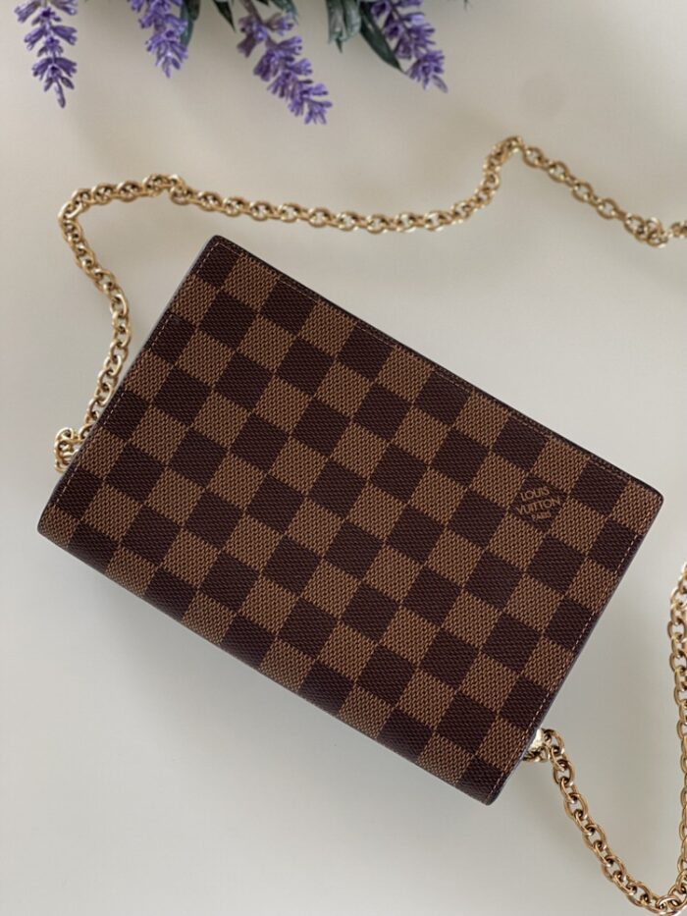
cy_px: 458
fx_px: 1693
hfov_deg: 22.9
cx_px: 344
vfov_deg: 30.3
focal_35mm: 64
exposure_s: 1/77
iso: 250
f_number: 2.2
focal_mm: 7.5
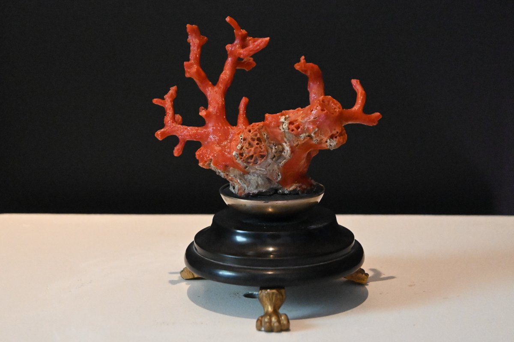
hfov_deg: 27.0
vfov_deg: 18.2
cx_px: 257
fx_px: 1071
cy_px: 171
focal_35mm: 75
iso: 12800
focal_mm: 50
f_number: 6.3
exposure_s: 1/25
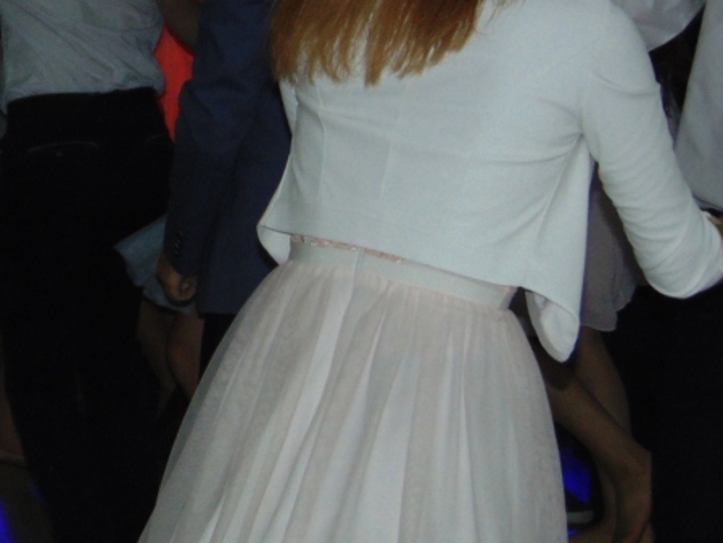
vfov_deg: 9.2
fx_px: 3384
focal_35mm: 162
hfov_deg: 12.2
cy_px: 161
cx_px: 179
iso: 200
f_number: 3.7
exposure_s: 1/60
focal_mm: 12.8
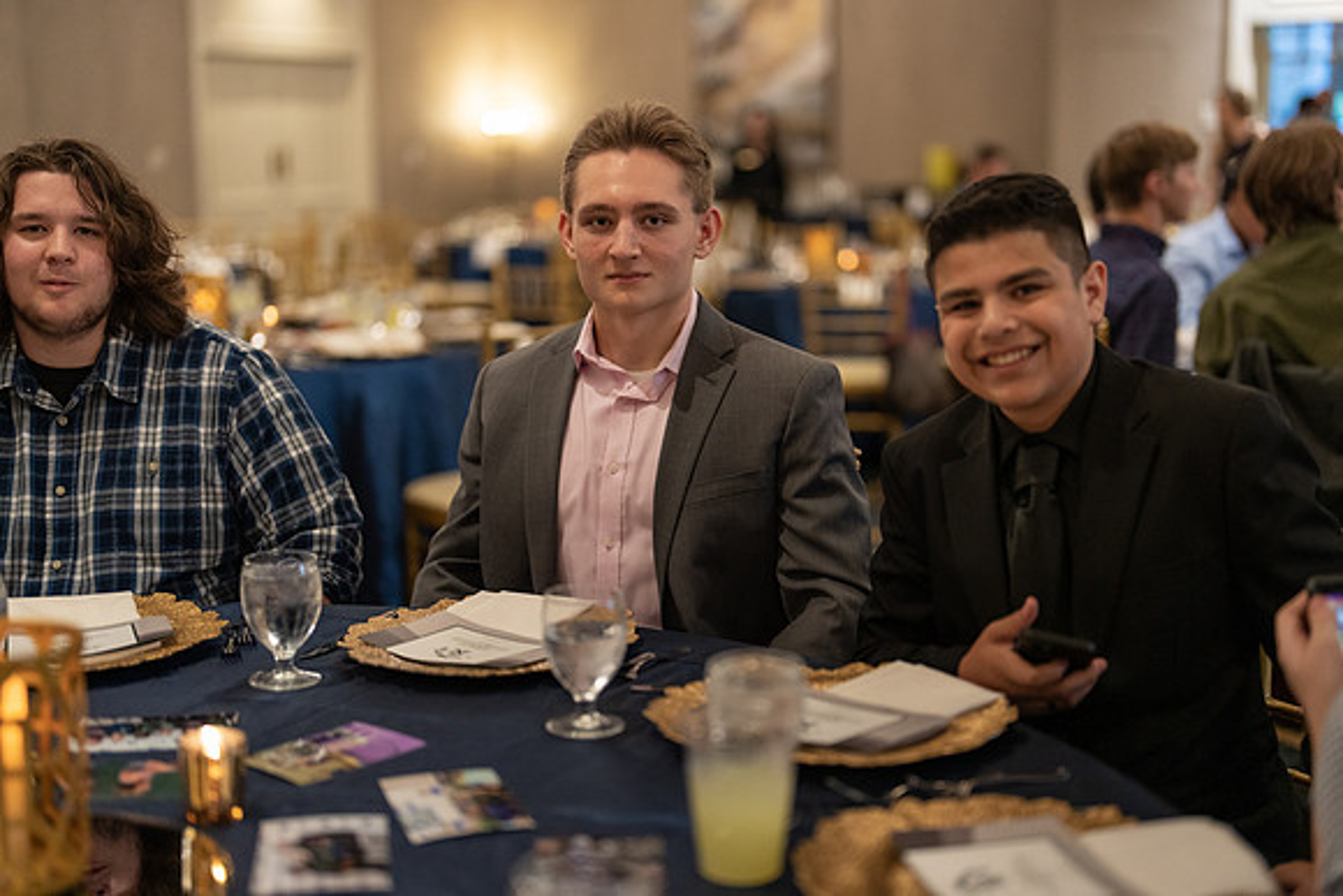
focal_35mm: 50
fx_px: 1866
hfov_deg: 39.6
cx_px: 672
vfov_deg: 27.0
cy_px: 448
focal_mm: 50
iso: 1250
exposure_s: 1/320
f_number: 1.2
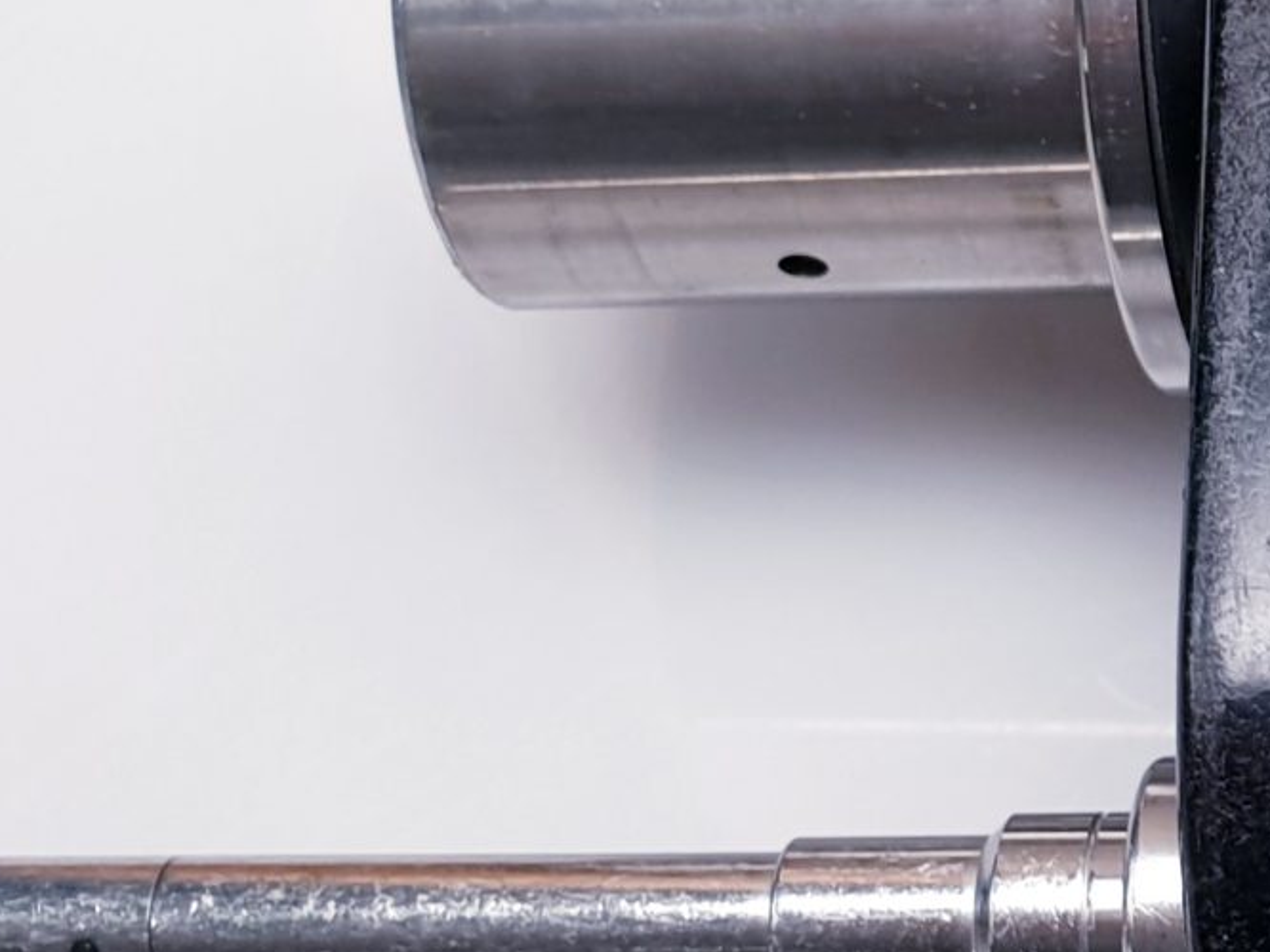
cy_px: 595
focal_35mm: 100
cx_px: 1892
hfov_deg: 17.7
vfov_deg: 14.8
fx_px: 3668
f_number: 2.4
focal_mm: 4.3
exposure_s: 1/50
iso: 80
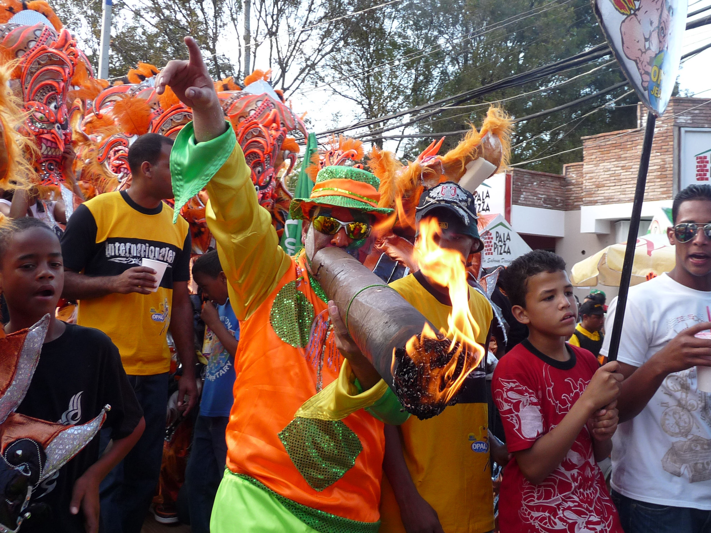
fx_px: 822
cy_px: 266
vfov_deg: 36.0
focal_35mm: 40
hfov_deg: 46.8
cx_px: 356
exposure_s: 1/125
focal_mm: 4.9
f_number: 2.8
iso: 100
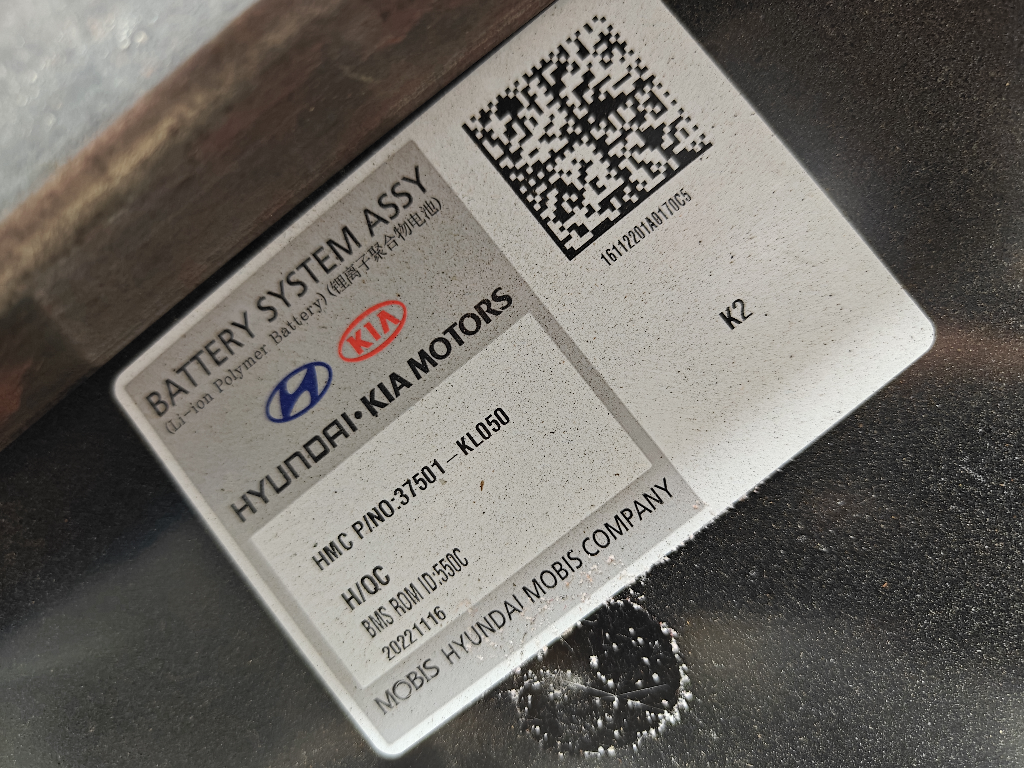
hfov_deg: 71.6
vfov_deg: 56.8
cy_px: 384
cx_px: 512
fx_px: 710
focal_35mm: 24
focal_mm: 5.59
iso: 800
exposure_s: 1/50
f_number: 1.8
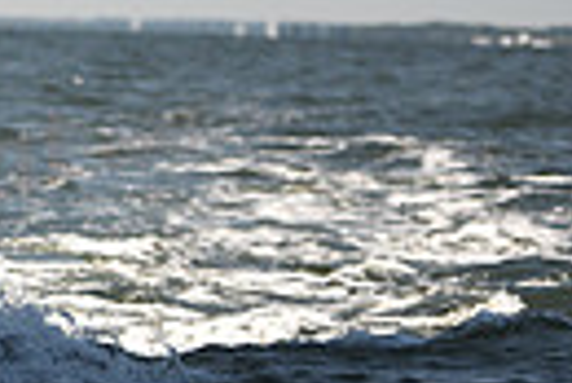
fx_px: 6744
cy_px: 29
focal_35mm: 424
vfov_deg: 3.2
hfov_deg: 4.8
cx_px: -647
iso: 250
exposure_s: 1/1600
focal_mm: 95
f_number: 2.8
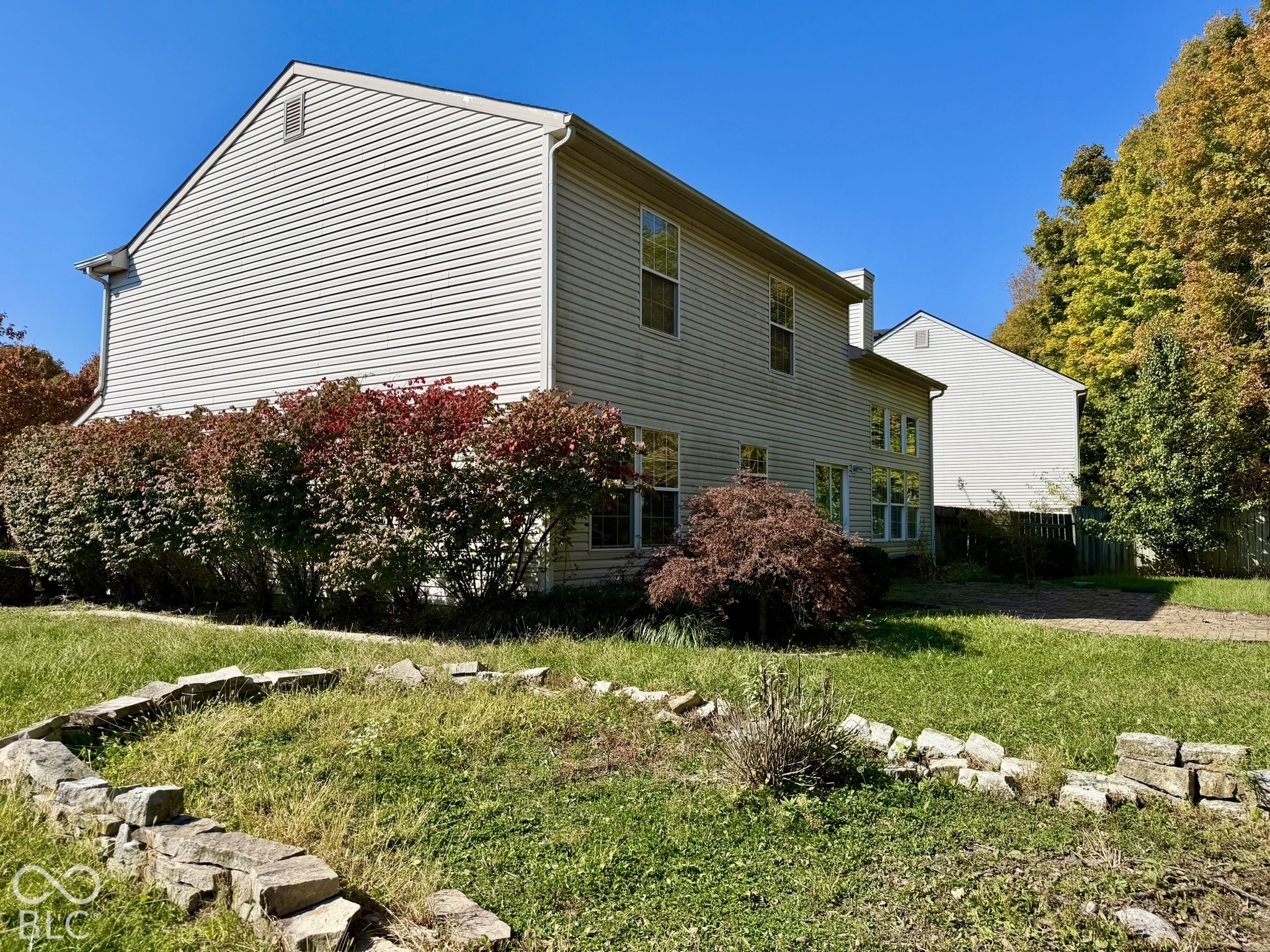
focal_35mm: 24
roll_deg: +0.3
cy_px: 476
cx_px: 635
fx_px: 881
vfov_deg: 56.8
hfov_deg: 71.6
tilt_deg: +3.7
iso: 80
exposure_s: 1/4673
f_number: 1.78
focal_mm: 6.76
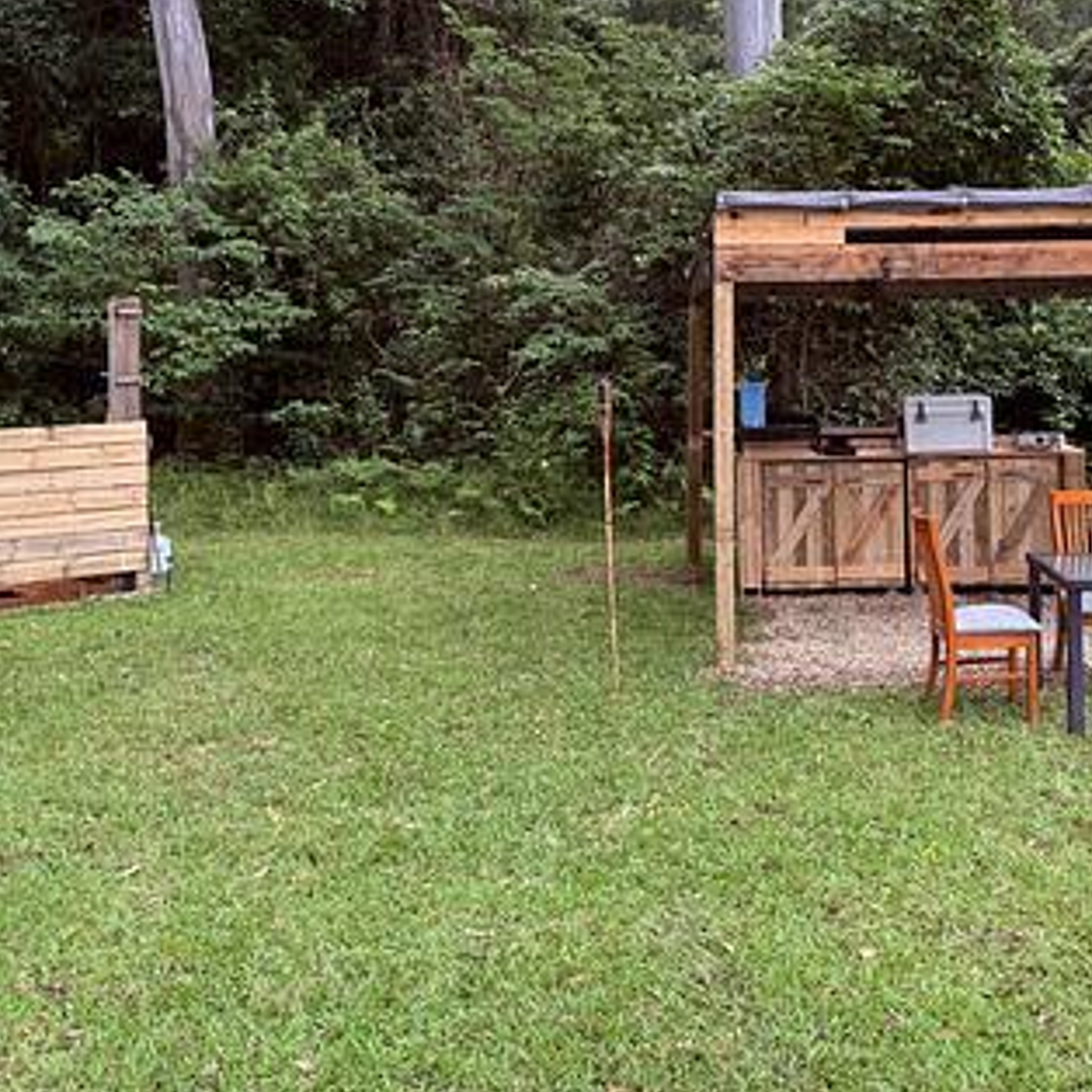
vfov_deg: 39.5
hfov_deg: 39.8
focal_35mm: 42
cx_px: 682
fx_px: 1499
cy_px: 350
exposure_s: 1/339
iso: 100
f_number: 1.78
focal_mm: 6.76
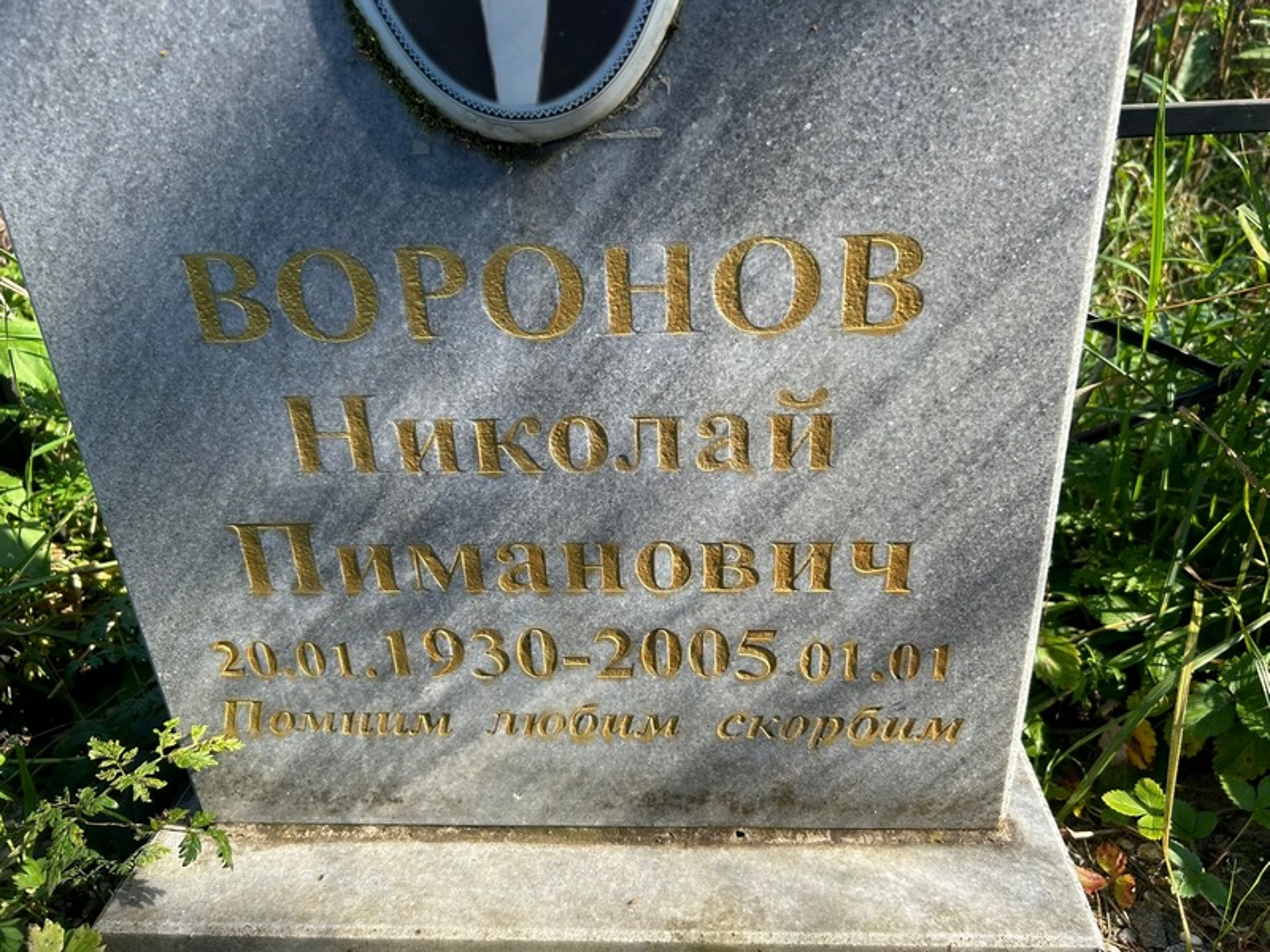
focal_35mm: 26
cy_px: 476
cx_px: 635
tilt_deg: -27.5
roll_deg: +1.3
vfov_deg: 53.1
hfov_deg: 67.3
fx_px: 954
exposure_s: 1/1295
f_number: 1.5
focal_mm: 5.7
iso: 50
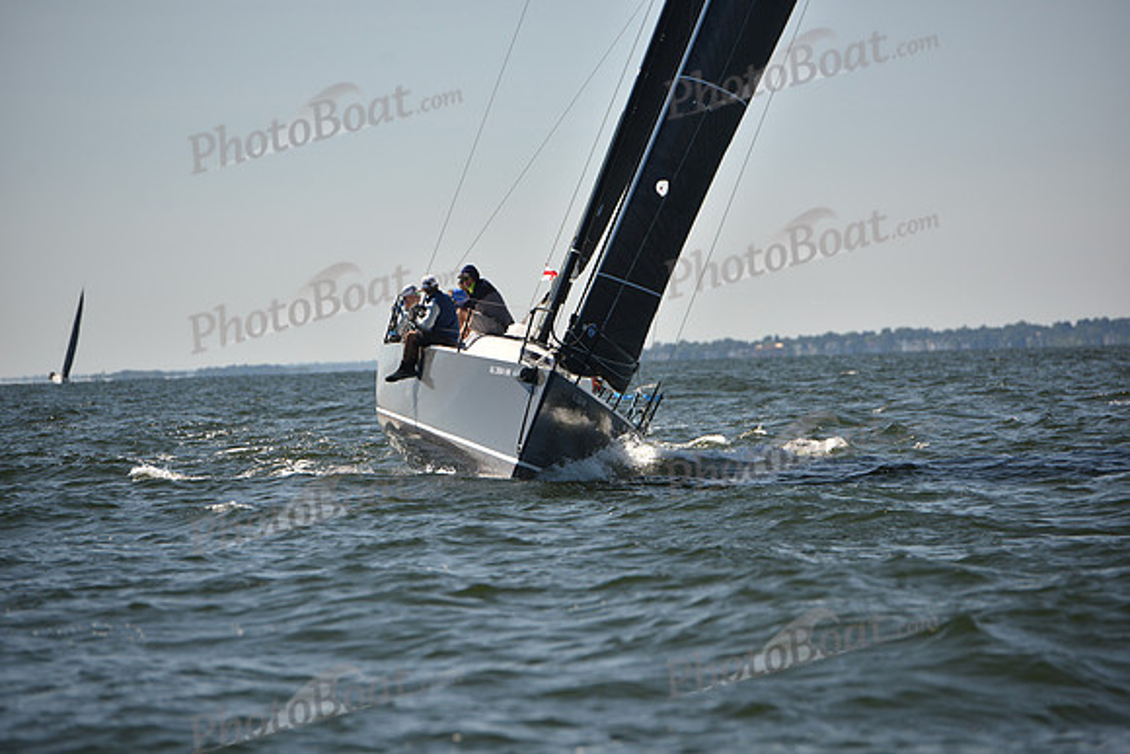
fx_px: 6279
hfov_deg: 10.3
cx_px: 565
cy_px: 377
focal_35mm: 200
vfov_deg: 6.9
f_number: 5
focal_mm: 200
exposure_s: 1/800
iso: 250
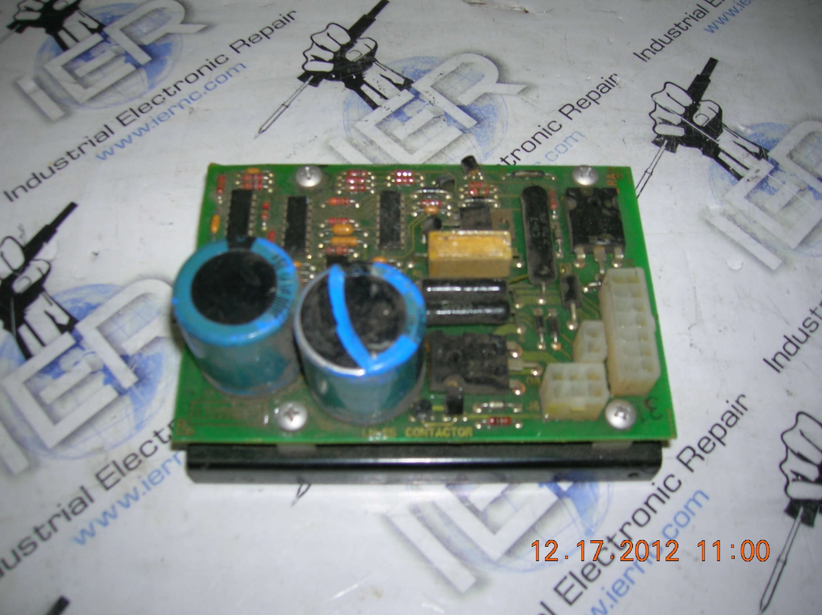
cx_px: 411
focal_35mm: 34
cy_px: 308
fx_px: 807
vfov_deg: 41.7
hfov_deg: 54.0
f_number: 2.9
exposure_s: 1/60.1
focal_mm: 5.7
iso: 50
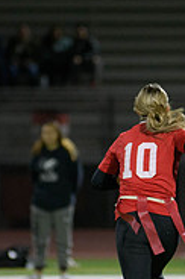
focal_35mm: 632
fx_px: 4890
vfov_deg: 3.3
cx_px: 141
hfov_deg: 2.2
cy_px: 165
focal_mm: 200
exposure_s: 1/640
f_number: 2.8
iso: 3200
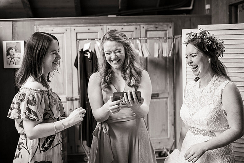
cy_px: 82
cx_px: 122
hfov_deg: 39.6
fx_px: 339
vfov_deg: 27.0
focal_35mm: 50
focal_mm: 50
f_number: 2.8
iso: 1600
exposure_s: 1/320
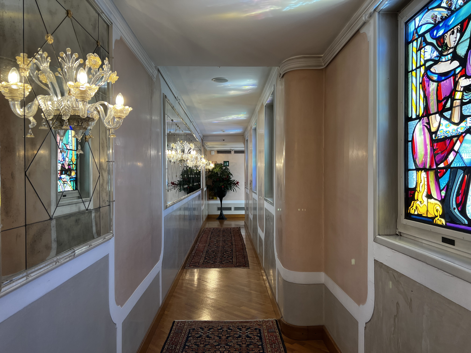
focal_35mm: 26
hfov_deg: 67.3
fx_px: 354
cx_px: 236
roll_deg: +0.5
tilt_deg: -0.4
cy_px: 176
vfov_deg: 53.1
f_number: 1.5
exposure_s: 1/94
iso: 80
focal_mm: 5.7
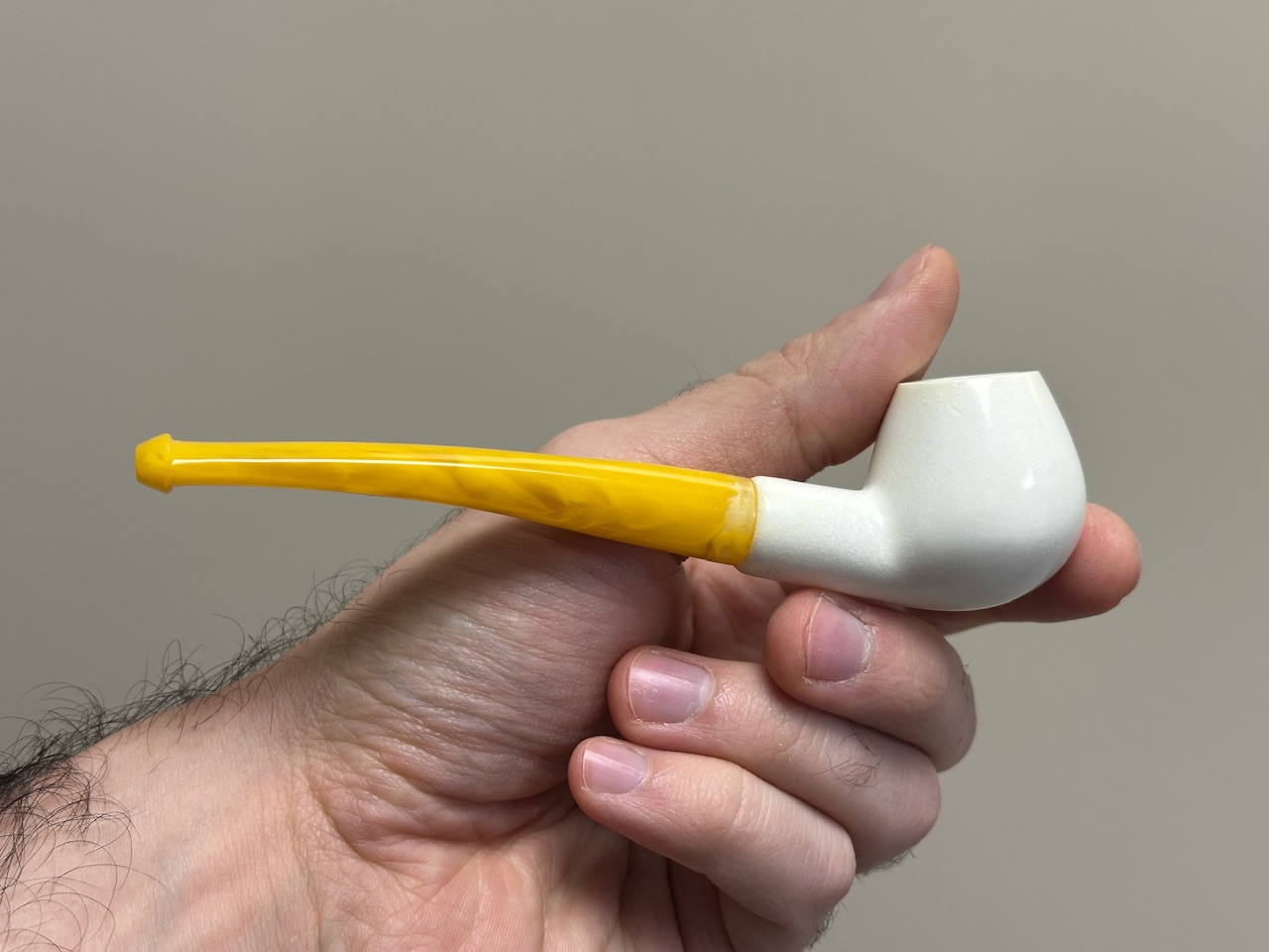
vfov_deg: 30.3
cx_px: 634
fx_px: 1760
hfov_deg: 39.7
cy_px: 476
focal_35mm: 48
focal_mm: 6.86
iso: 64
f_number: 1.78
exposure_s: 1/100
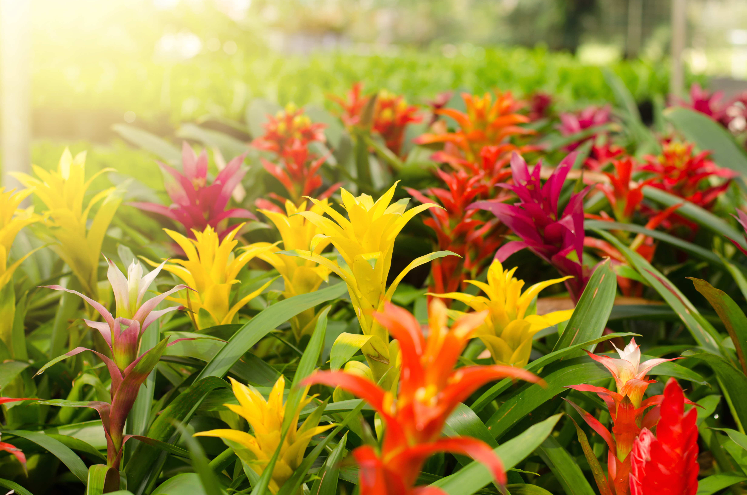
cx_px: 374
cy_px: 248
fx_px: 1553
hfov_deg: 27.0
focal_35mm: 75
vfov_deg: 18.1
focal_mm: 50
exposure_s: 1/60
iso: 160
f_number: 3.5
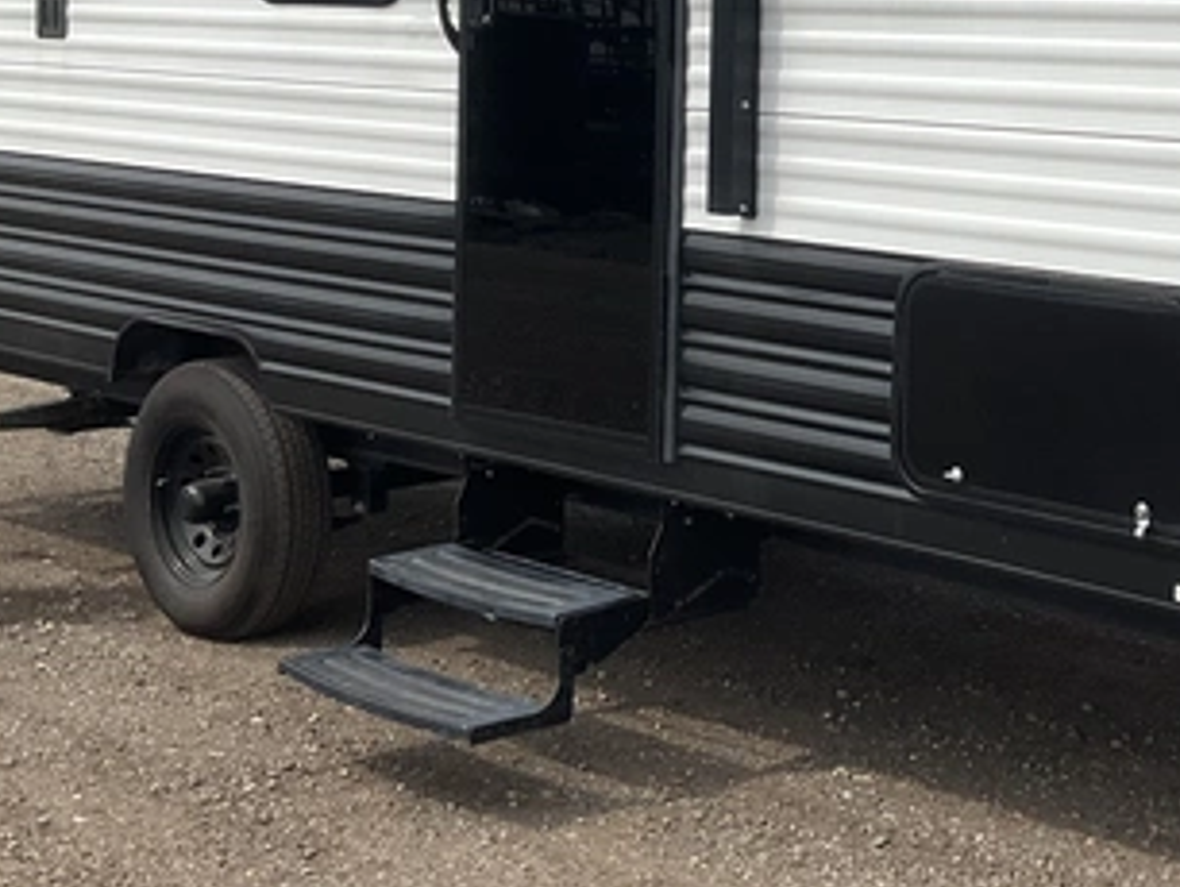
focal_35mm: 71
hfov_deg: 26.7
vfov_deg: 20.5
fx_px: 2422
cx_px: 987
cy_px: 156
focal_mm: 3
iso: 25
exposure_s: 1/2538
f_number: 1.8
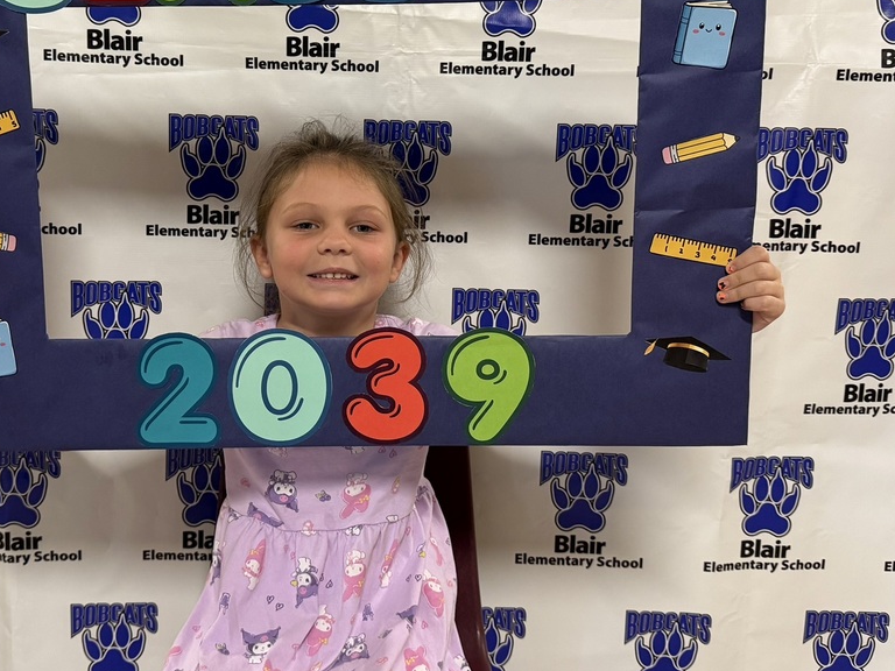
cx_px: 337
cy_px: 248
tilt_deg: -7.8
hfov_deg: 56.2
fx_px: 827
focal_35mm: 32
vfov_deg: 43.8
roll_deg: -1.3
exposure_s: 1/60
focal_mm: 6.76
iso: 320
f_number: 1.78
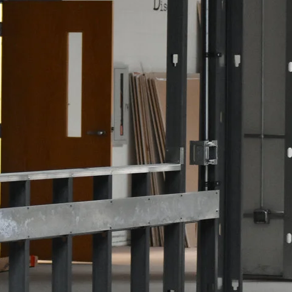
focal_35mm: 233
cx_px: 275
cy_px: 119
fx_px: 2228
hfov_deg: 7.5
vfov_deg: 7.5
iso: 2500
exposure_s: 1/60
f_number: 4
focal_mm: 55
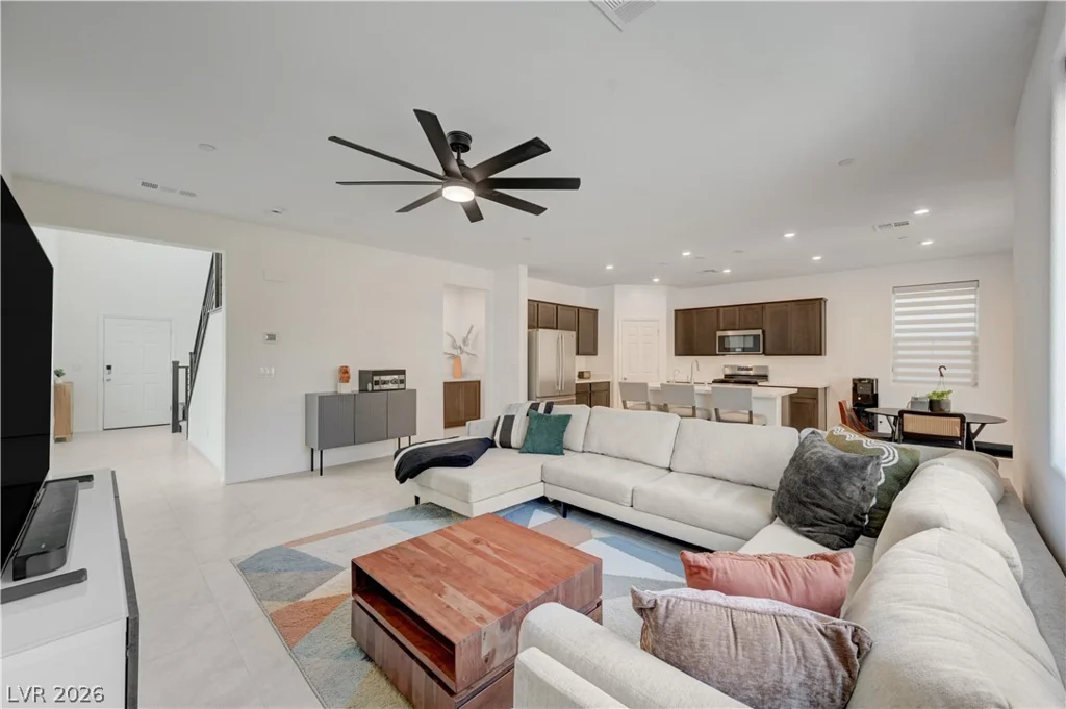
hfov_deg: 104.3
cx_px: 533
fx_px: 414
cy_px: 354
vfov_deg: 81.1
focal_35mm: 14
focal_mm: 14
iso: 800
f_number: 8
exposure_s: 1/13
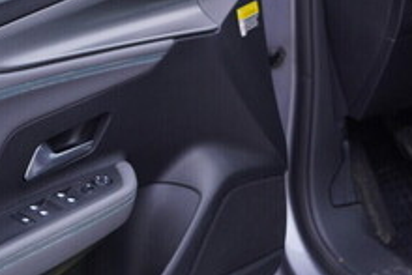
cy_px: 8
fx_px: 1031
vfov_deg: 15.0
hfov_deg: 22.0
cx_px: 384
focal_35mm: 90
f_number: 3.2
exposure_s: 1/50
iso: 125
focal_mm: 24
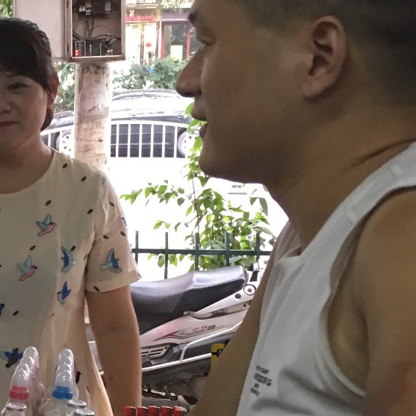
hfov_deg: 17.6
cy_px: 305
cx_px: -141
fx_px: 1251
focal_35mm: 92
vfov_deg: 18.8
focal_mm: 4.15
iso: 80
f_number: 2.2
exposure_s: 1/17
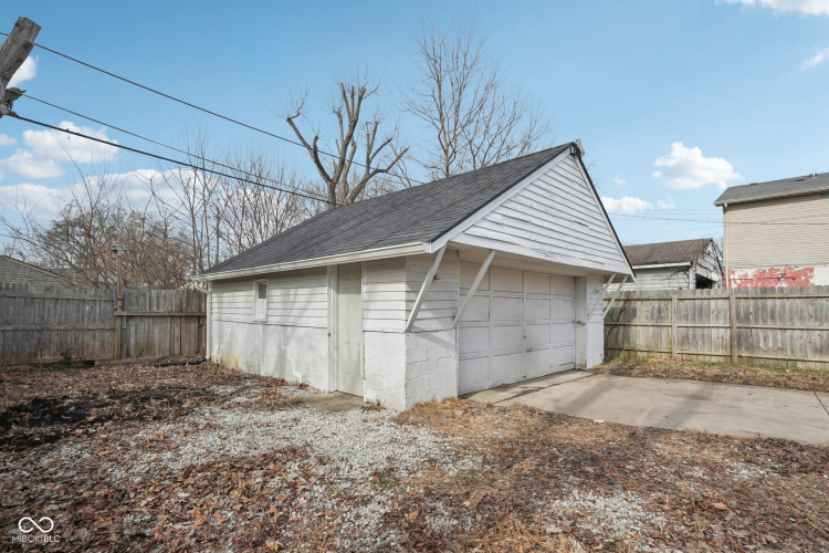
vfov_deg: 67.4
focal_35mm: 18
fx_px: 414
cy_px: 276
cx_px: 414
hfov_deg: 90.0
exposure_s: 1/400
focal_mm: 18
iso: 100
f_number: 8
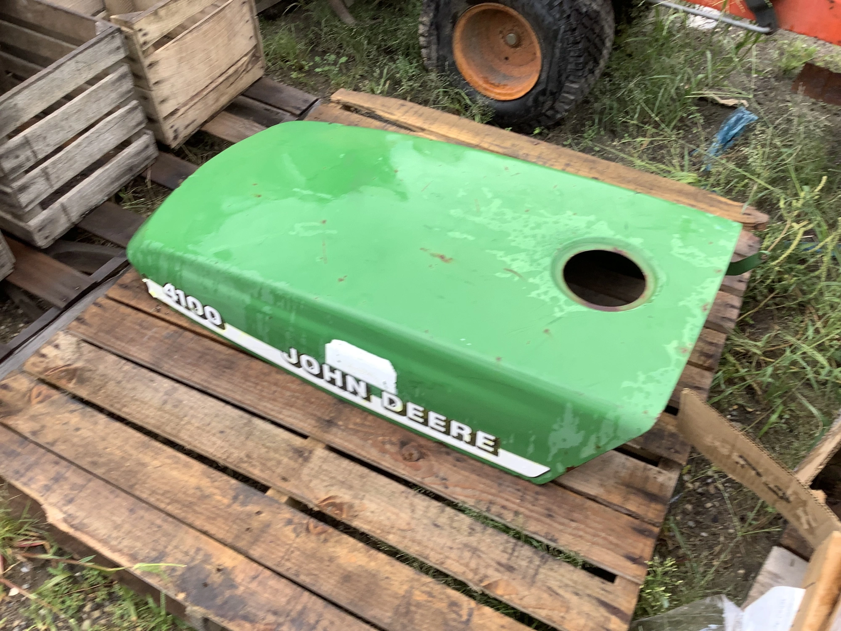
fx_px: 753
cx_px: 420
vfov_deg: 45.4
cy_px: 316
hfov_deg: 58.4
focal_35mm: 31
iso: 25
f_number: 2.4
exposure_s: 1/131
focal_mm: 3.3
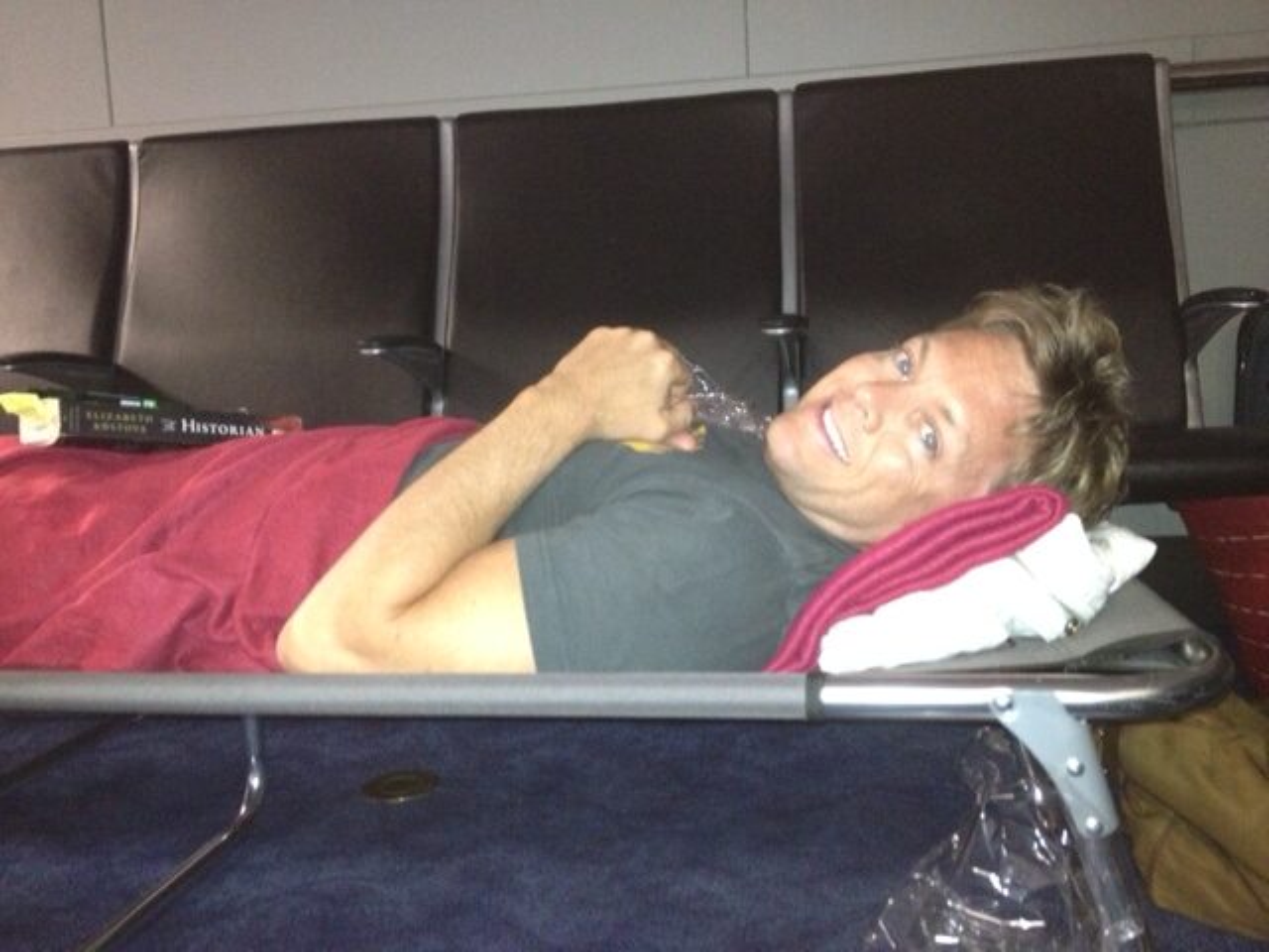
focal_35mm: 35
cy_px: 476
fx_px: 1283
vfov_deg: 40.7
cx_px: 634
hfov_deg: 52.6
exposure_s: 1/16
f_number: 2.4
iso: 500
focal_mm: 4.28
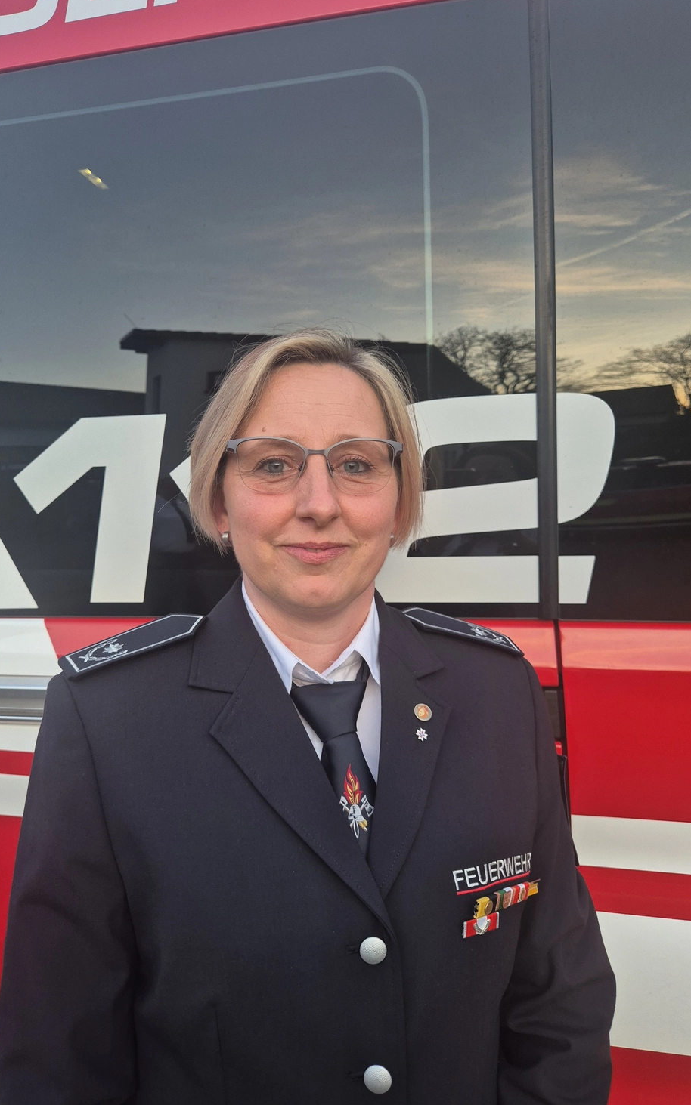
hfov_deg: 49.2
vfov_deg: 72.6
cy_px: 549
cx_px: 317
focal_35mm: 25
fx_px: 754
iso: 125
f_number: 1.8
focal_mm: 5.4
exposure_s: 1/100
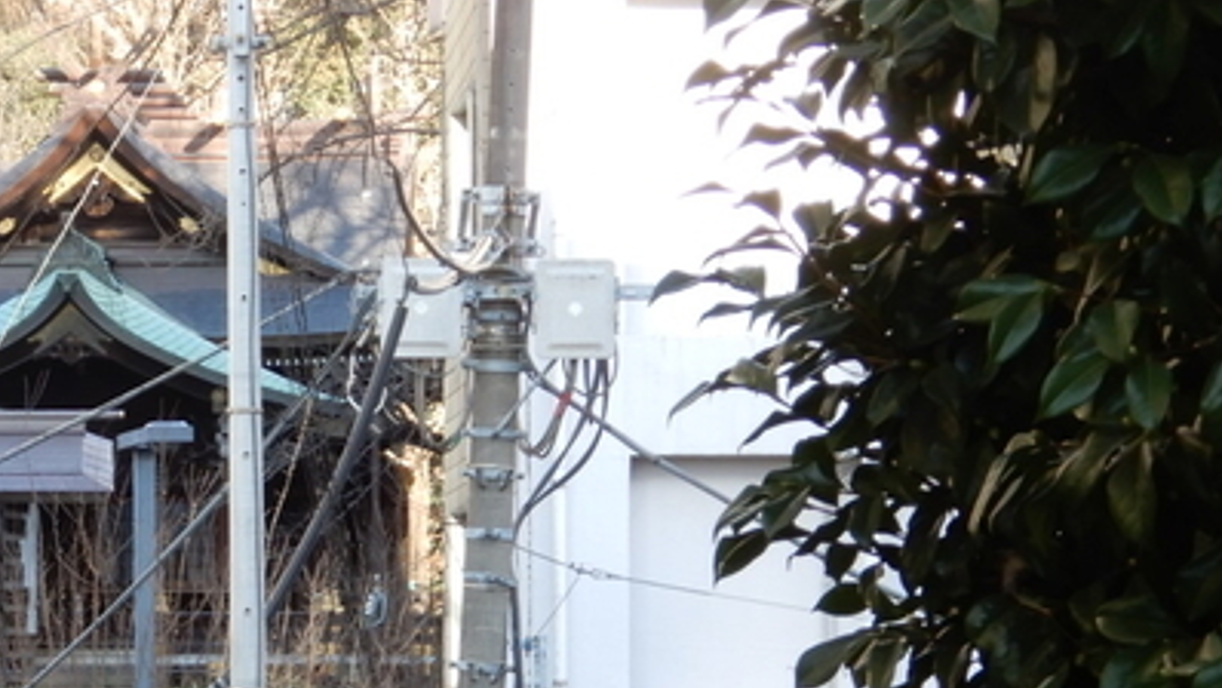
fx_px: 7454
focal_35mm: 230
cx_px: 80
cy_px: 989
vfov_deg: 5.2
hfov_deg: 9.3
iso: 80
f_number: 4.5
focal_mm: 12.5
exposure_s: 1/80
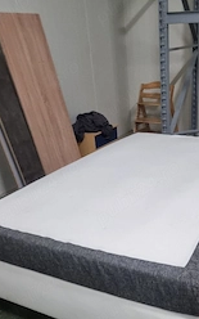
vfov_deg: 47.6
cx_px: 163
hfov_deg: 30.4
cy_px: 208
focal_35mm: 41
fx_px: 356
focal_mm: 6.7
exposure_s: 1/50
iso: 500
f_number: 1.8
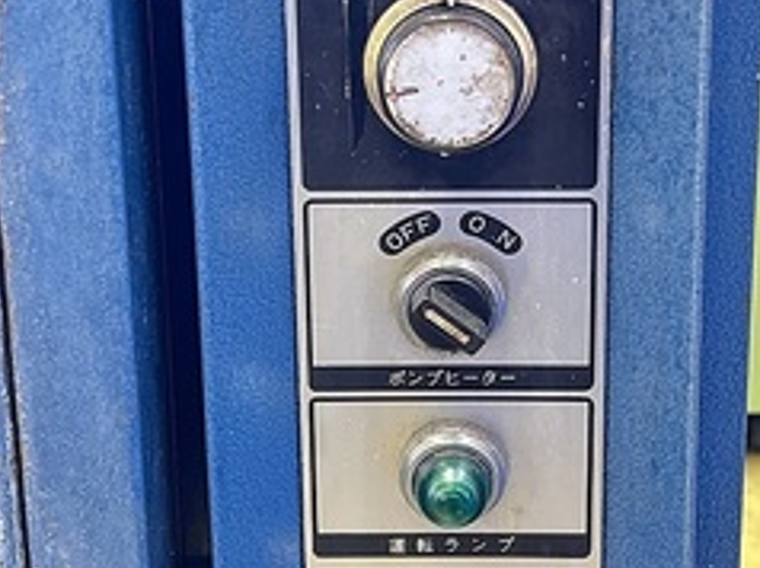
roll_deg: -0.8
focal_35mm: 70
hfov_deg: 27.8
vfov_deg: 20.7
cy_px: 108
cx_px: 441
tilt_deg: -16.2
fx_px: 1535
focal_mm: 5.7
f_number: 1.5
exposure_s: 1/30
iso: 800
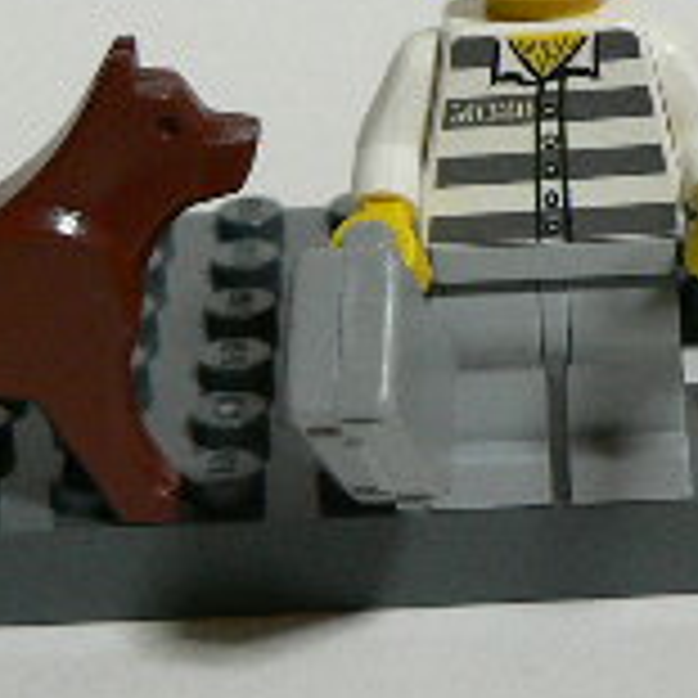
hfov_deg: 13.3
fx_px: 2989
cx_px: 486
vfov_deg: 13.3
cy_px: 149
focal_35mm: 131
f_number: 2.8
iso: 200
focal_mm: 6
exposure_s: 1/20
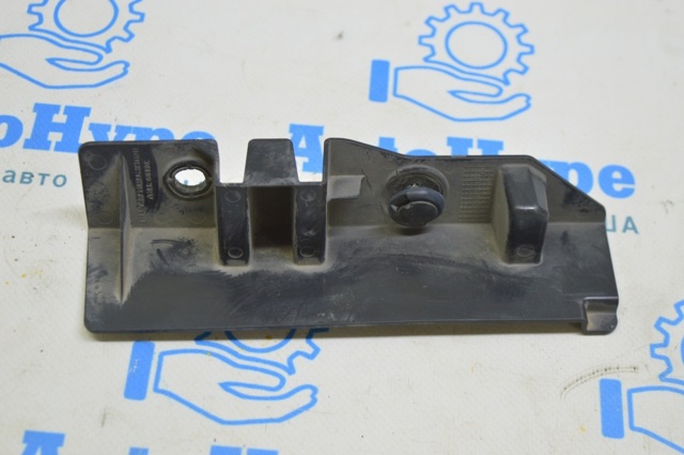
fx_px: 1195
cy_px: 228
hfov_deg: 31.9
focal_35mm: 63
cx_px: 342
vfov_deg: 21.5
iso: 400
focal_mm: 42
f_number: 5.6
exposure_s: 1/20
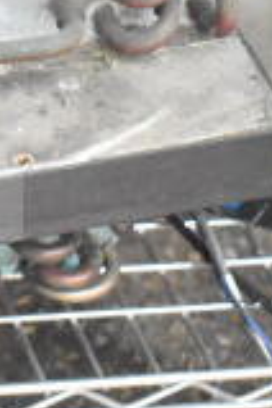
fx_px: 1961
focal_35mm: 173
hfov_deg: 7.6
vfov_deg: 11.8
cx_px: -267
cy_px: 37
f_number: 4.2
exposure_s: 1/4000
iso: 5600
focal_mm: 30
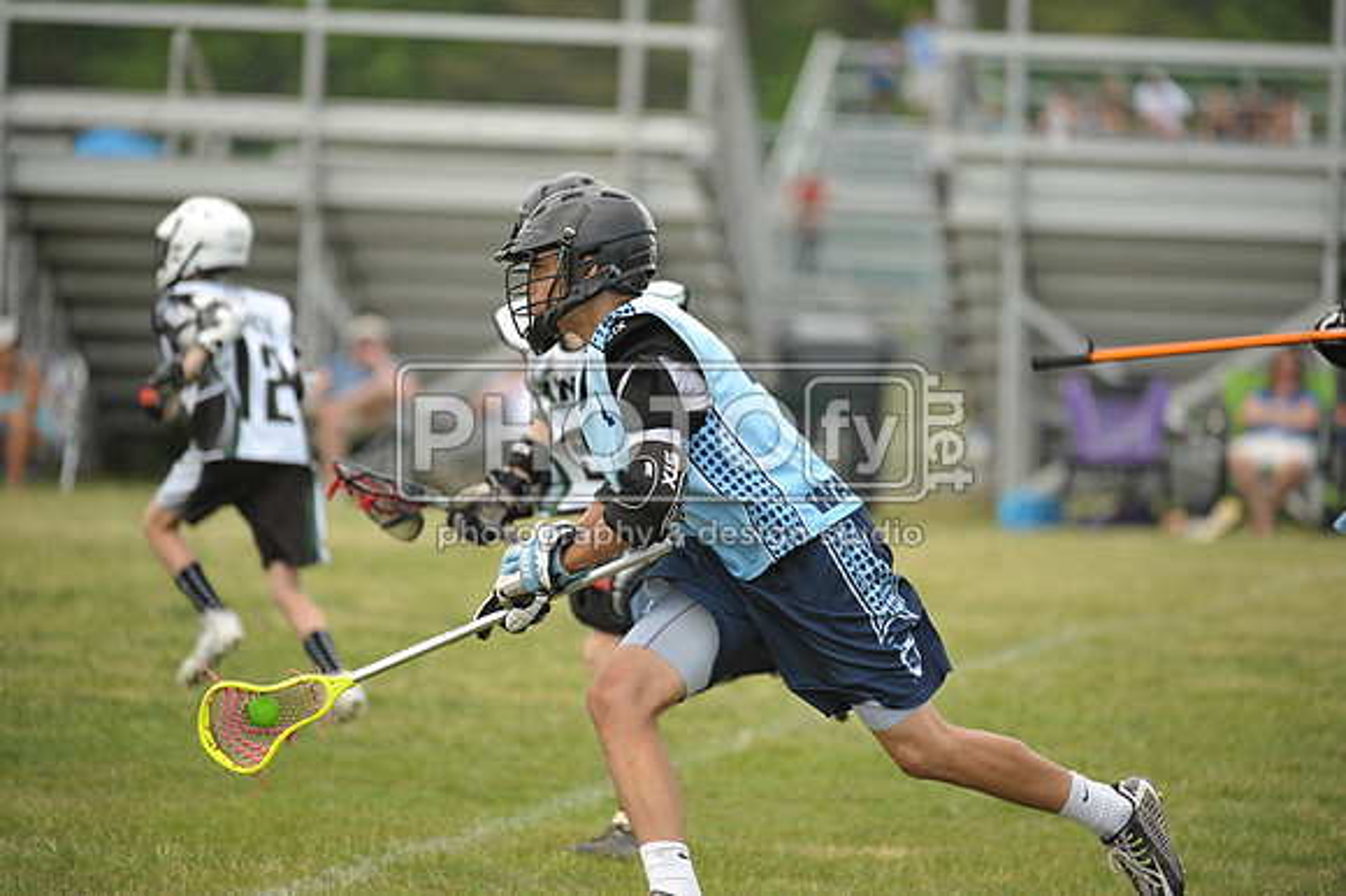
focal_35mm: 280
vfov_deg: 4.9
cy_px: 448
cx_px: 673
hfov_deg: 7.4
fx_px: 10463
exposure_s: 1/2000
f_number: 4
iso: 800
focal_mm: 280
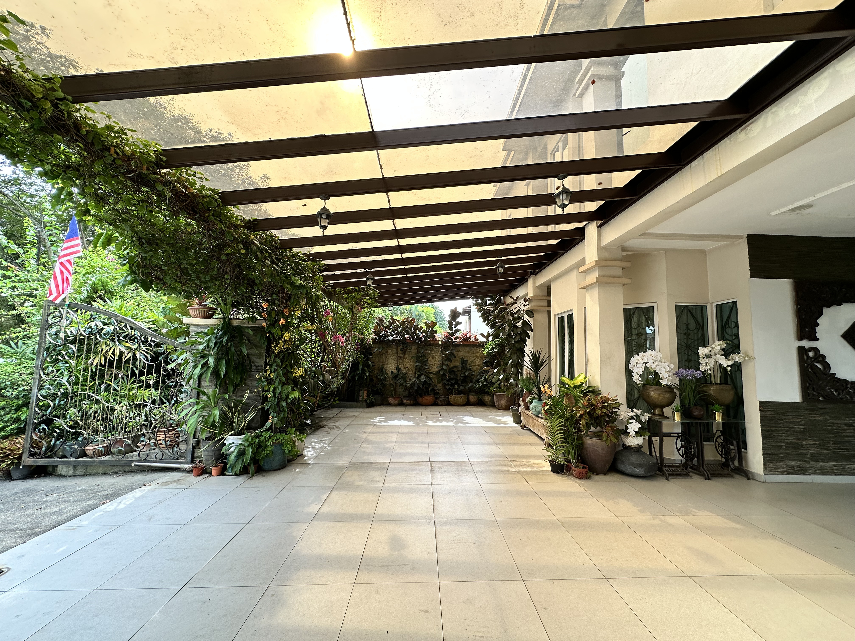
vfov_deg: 85.7
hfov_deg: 102.1
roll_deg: -1.3
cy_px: 320
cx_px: 428
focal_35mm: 14
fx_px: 346
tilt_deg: +5.2
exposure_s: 1/155
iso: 40
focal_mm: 2.22
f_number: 2.2
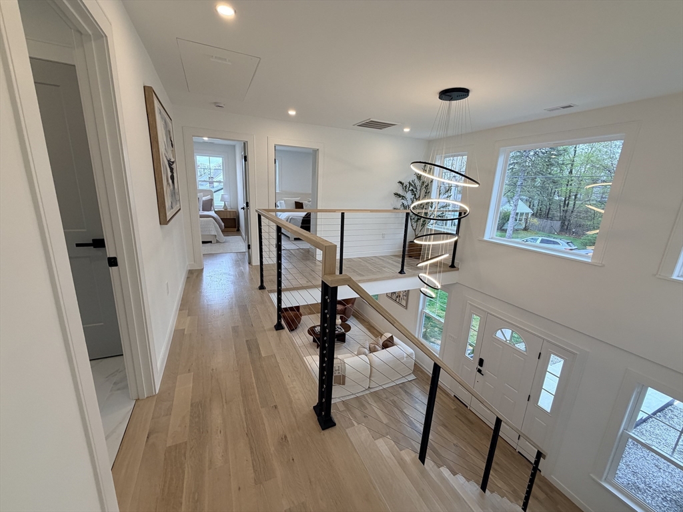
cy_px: 256
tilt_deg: -14.2
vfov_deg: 85.7
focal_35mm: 14
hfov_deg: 102.1
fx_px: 276
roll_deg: -3.6
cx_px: 342
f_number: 2.2
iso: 125
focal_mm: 2.22
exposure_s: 1/120
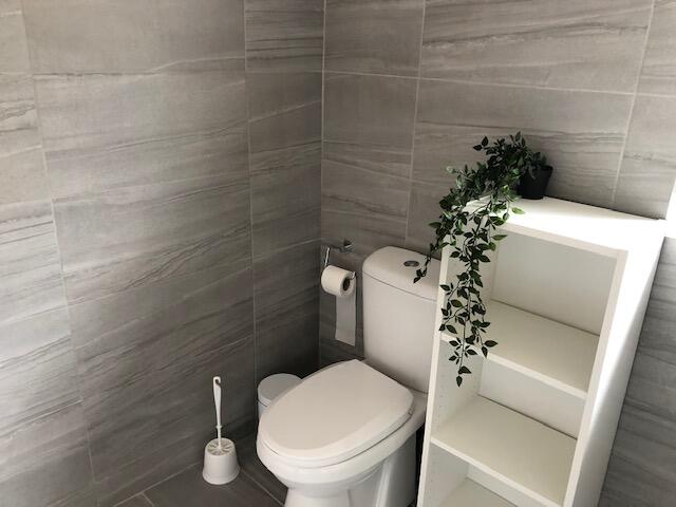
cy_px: 254
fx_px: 547
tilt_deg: -20.9
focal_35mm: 28
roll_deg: -1.1
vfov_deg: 49.7
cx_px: 338
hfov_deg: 63.4
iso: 64
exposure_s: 1/15
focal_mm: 3.99
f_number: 1.8
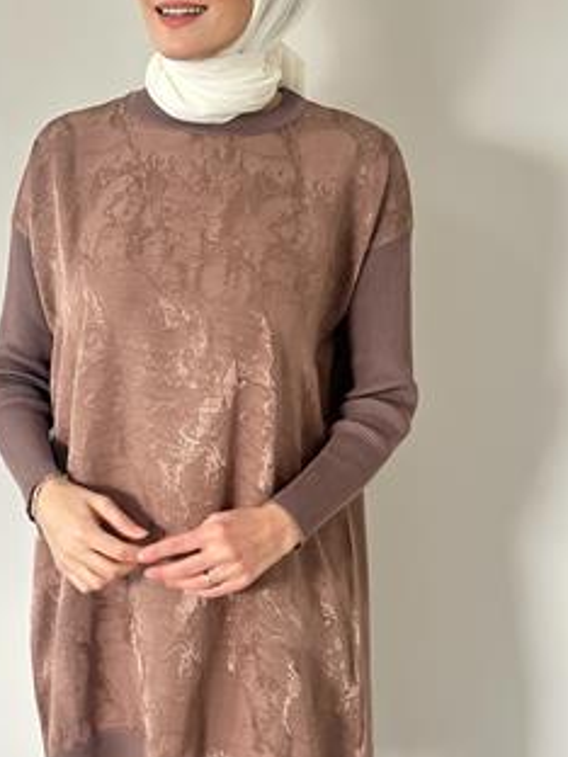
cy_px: 433
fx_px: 1794
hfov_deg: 17.9
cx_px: 184
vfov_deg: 23.8
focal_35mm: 82
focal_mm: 6.86
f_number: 1.78
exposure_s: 1/50
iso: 160
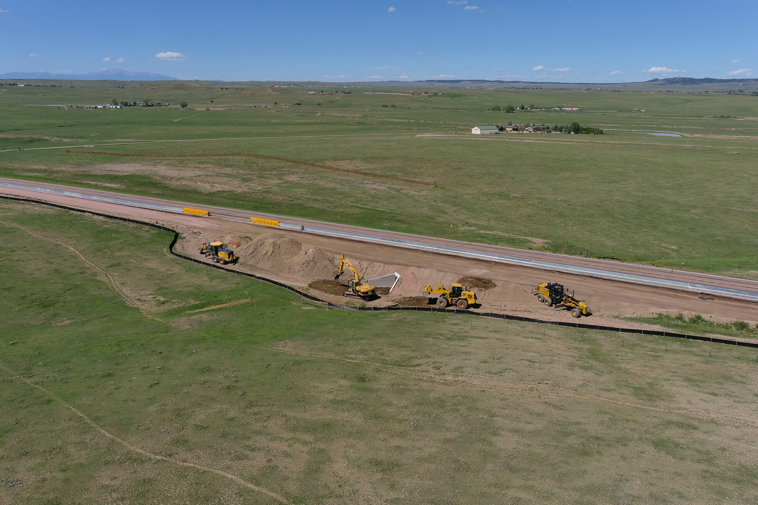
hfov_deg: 63.7
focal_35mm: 29
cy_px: 252
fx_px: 611
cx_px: 379
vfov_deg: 45.0
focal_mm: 10.15
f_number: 4.5
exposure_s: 1/240
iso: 100
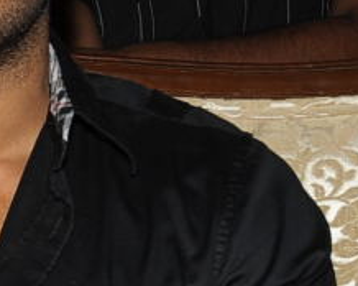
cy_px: 425
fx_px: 2774
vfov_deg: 5.8
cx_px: -660
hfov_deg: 6.8
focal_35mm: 262
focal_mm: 38
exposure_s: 1/125
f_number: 8
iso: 200
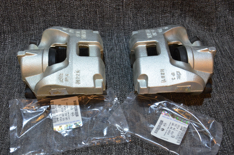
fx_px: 292
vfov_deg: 29.7
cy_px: 78
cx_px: 117
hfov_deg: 43.7
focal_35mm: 45
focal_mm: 30
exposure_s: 1/200
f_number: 7.1
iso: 2500
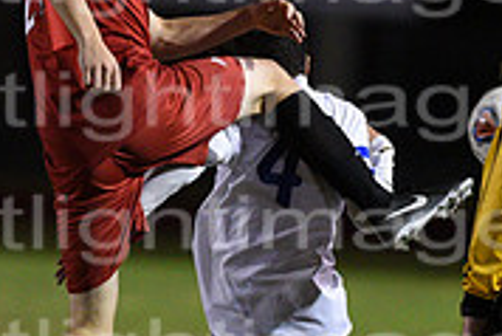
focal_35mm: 977
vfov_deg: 1.4
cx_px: 195
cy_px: 168
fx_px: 13634
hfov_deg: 2.1
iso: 8000
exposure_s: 1/800
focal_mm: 300
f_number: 3.2
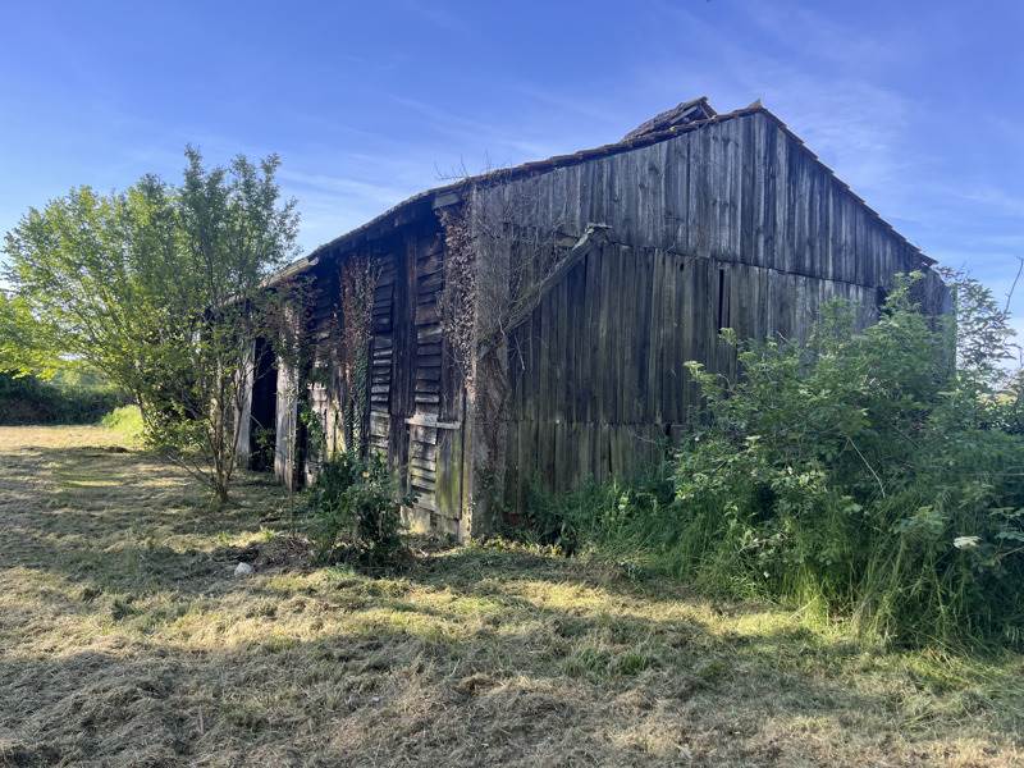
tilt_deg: +2.7
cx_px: 512
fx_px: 769
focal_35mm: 26
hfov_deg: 67.3
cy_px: 384
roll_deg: -1.6
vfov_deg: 53.1
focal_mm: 5.1
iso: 50
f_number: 1.6
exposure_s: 1/473
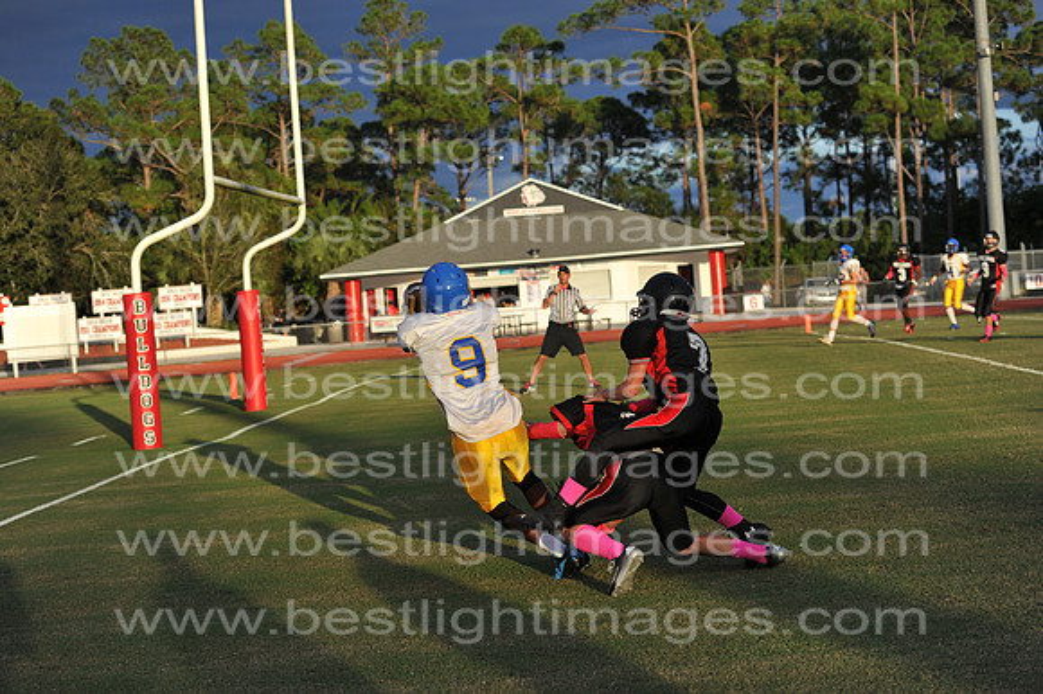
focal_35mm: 70
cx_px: 522
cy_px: 347
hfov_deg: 28.9
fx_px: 2027
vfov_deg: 19.4
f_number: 3.5
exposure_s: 1/5000
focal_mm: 70
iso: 800
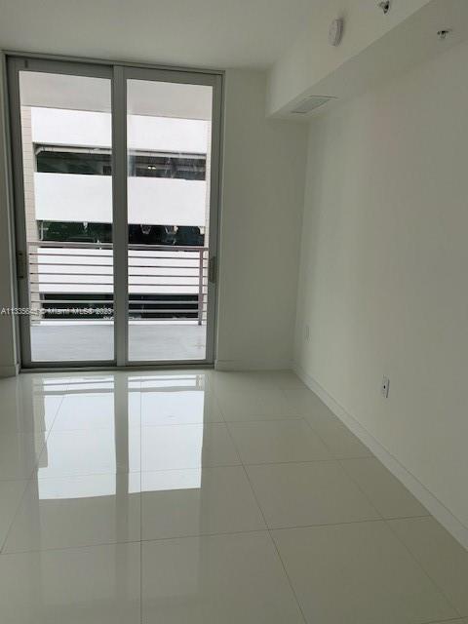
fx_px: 469
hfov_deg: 53.1
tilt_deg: -5.0
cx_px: 234
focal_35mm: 26
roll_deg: -2.8
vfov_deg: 67.3
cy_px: 312
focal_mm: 4.25
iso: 25
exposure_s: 1/442
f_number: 1.8
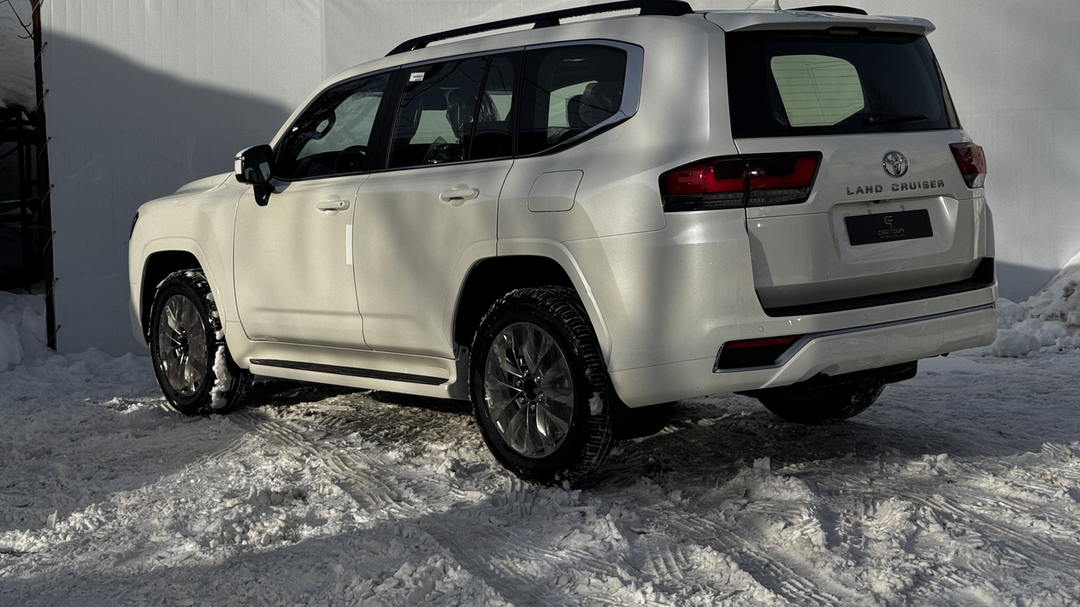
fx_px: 1518
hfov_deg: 39.2
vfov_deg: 22.6
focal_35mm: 53
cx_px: 546
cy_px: 216
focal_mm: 6.76
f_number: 1.78
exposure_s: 1/7092
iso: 64
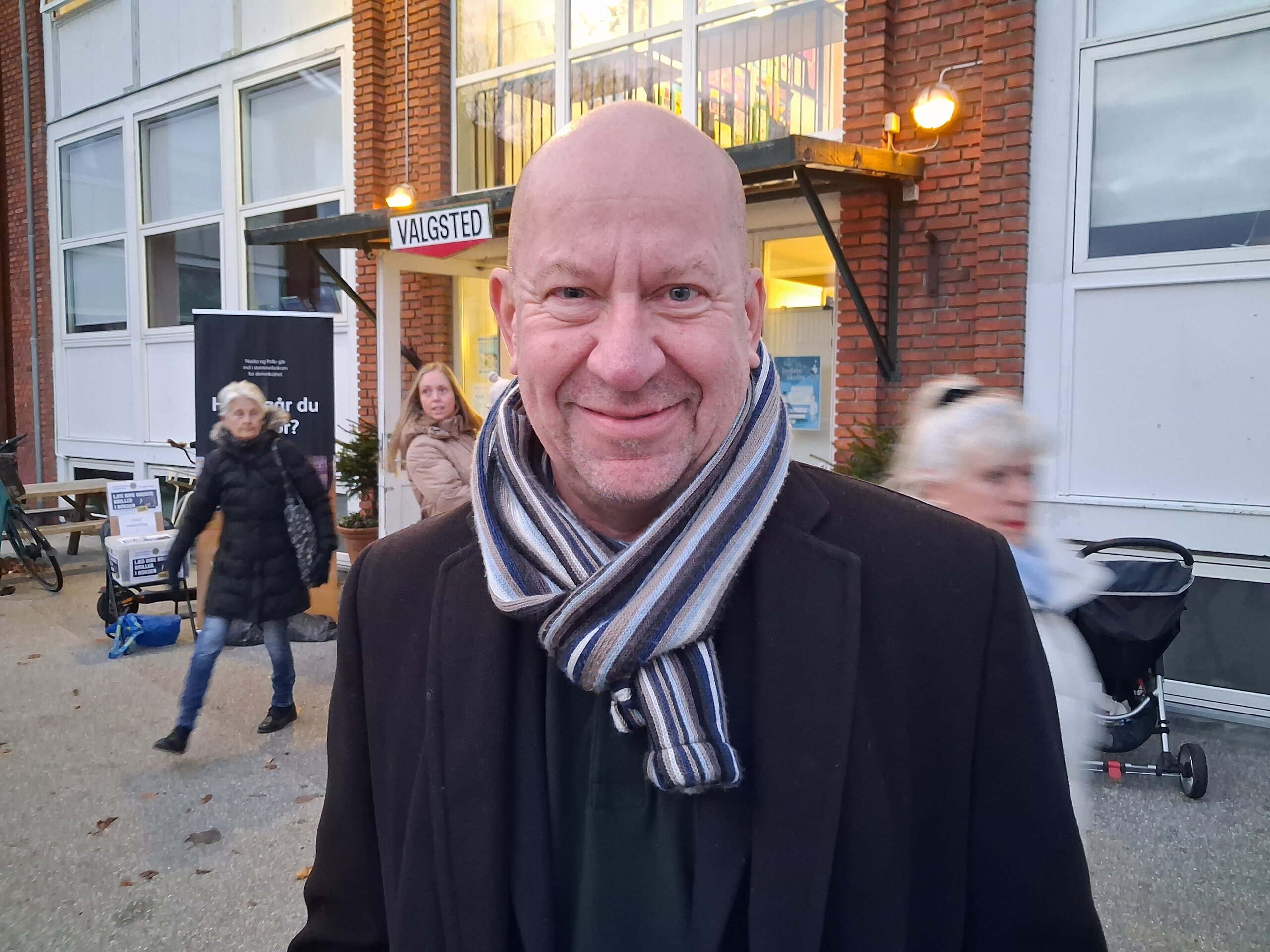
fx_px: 991
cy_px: 476
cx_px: 635
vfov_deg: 51.4
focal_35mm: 27
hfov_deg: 65.3
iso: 640
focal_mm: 4
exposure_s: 1/33
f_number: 1.8
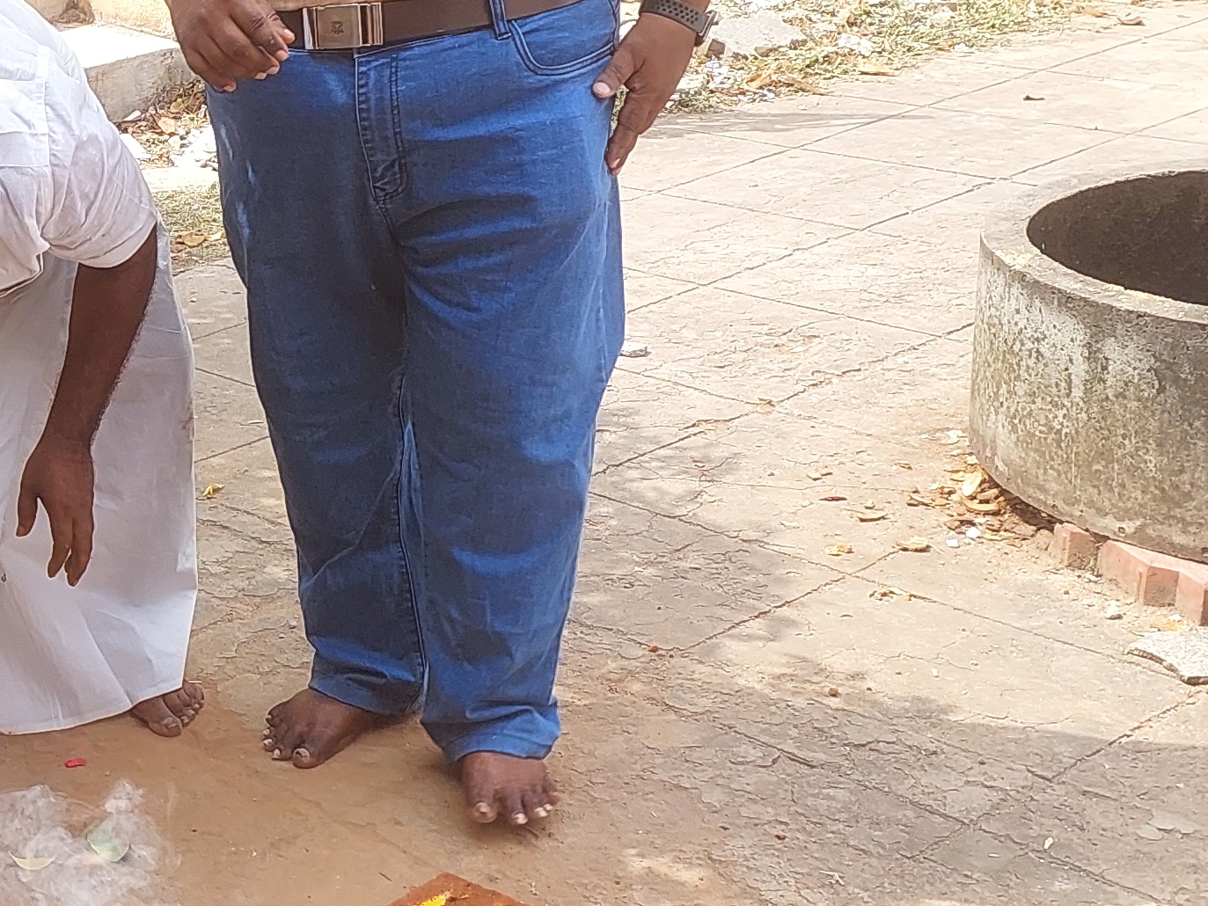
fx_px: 2338
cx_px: -156
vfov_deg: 21.9
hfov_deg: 26.4
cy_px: 357
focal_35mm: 67
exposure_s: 1/190
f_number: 1.8
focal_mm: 5.06
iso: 25
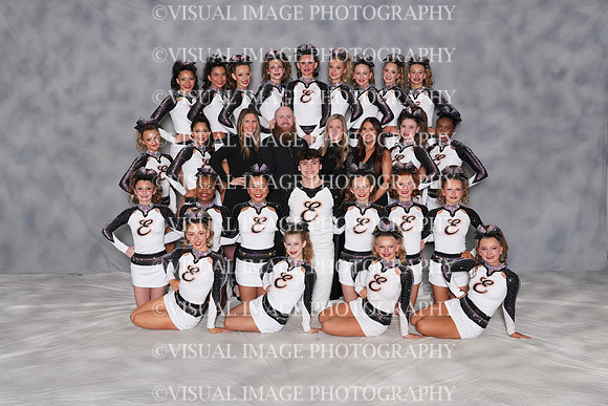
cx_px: 304
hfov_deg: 45.0
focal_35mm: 44
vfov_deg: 30.9
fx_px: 735
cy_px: 203
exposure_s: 1/80
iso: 800
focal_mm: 29
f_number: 8
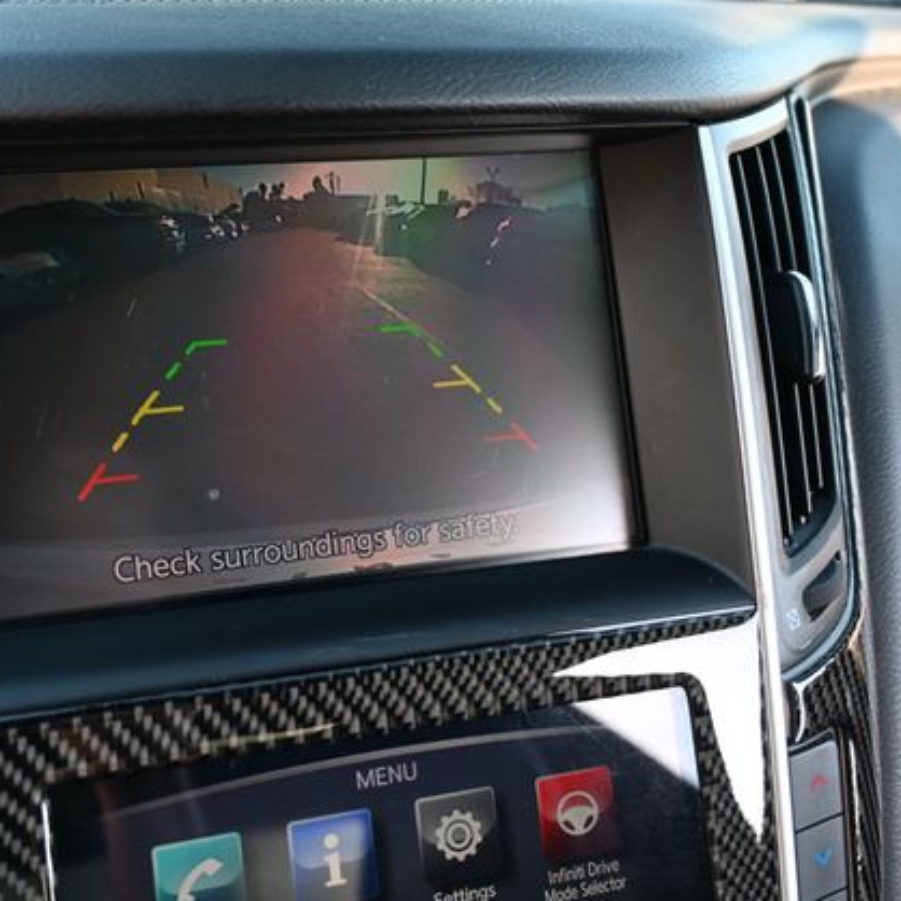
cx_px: 261
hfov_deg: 41.9
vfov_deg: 42.8
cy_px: 450
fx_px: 1148
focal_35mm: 39
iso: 640
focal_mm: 20
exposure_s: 1/125
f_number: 3.8
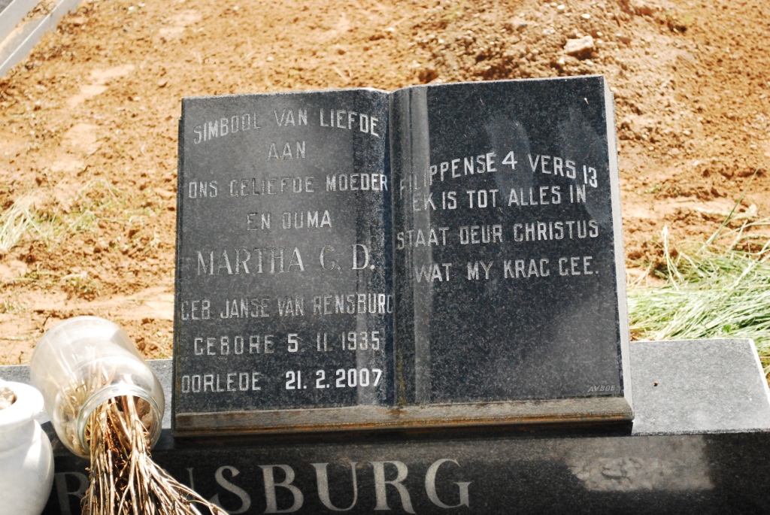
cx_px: 385
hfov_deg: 24.6
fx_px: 1766
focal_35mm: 82
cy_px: 258
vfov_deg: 16.6
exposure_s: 1/2500
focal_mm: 55
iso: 1600
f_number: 5.6
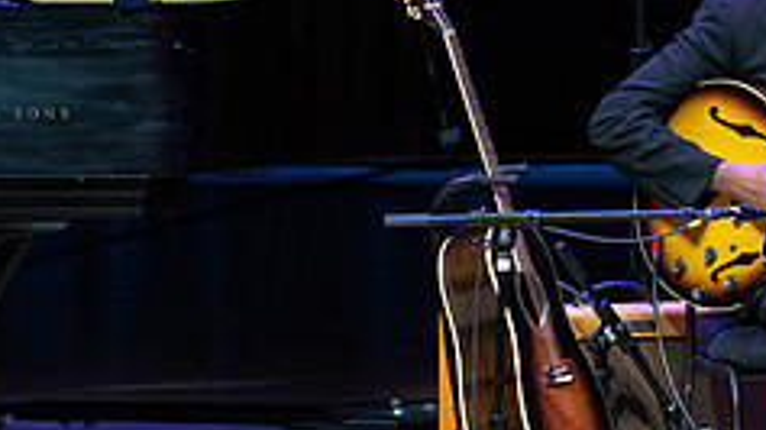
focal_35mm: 845
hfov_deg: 2.6
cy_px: 157
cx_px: 763
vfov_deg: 1.4
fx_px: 17153
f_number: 9
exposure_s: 1/320
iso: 4000
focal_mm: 330
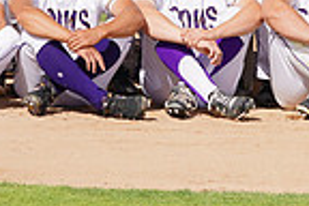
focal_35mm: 403
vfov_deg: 3.4
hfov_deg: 5.1
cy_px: -67
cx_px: 281
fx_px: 3459
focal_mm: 100
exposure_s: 1/250
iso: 100
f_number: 11
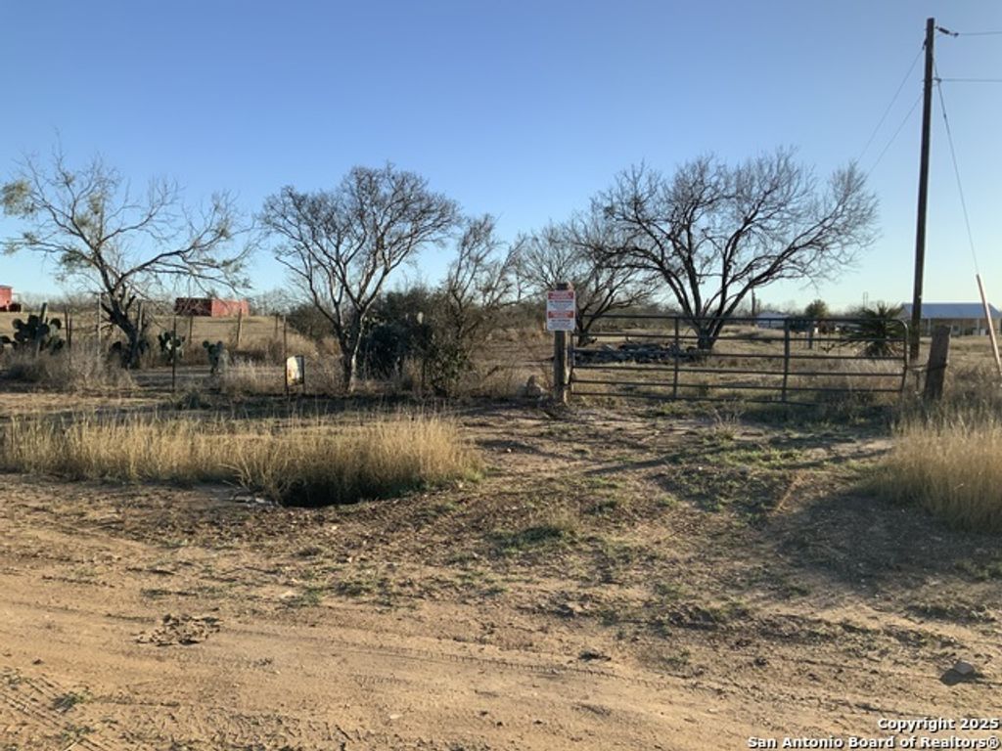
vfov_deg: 48.2
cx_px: 501
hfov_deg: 61.7
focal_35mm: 29
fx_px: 839
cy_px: 376
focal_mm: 3
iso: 16
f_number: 1.8
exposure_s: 1/1377
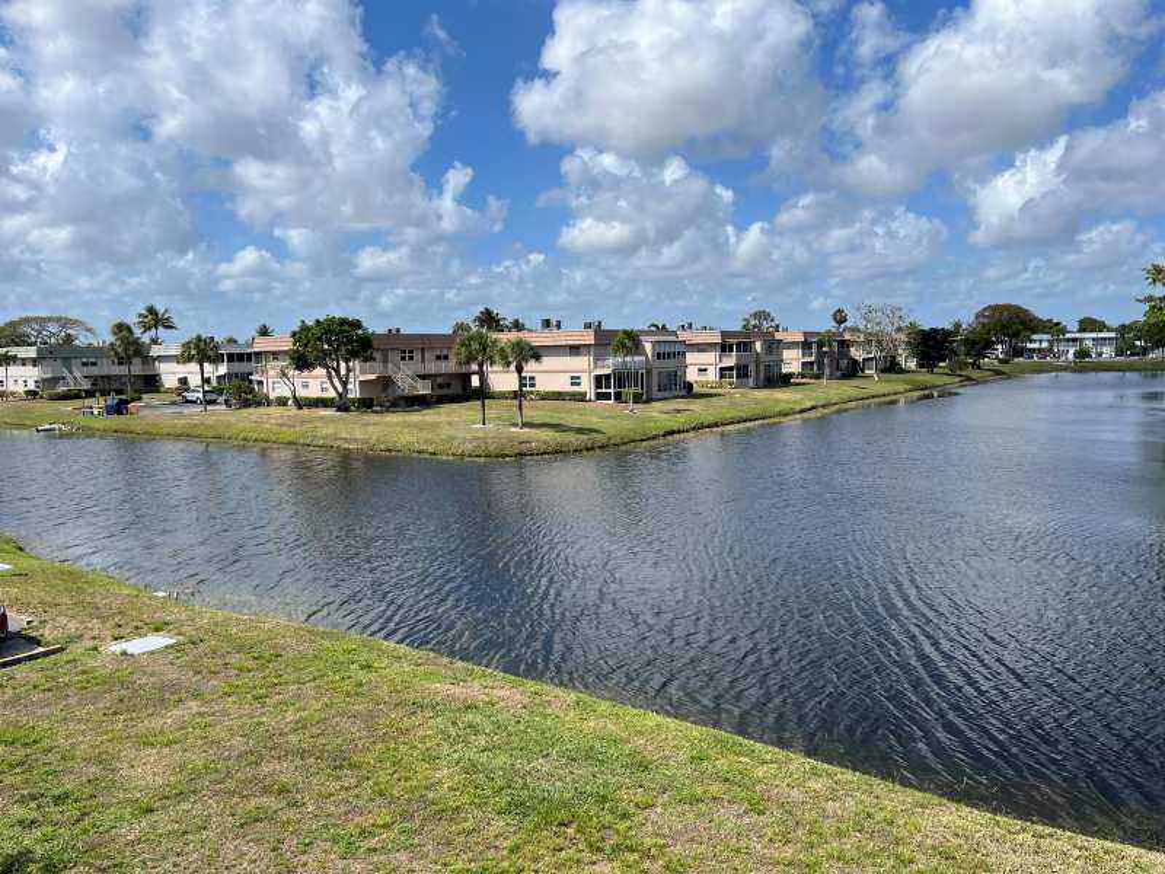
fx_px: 875
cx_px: 582
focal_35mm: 26
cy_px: 437
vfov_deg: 53.1
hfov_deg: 67.3
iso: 50
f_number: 1.6
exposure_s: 1/5319
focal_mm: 5.1
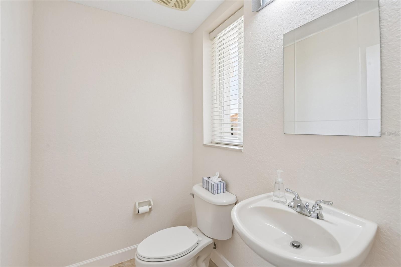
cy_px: 134
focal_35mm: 16
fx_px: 178
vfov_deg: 73.7
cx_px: 200
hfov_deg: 96.7
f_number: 8
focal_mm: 16
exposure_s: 1/50
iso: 400
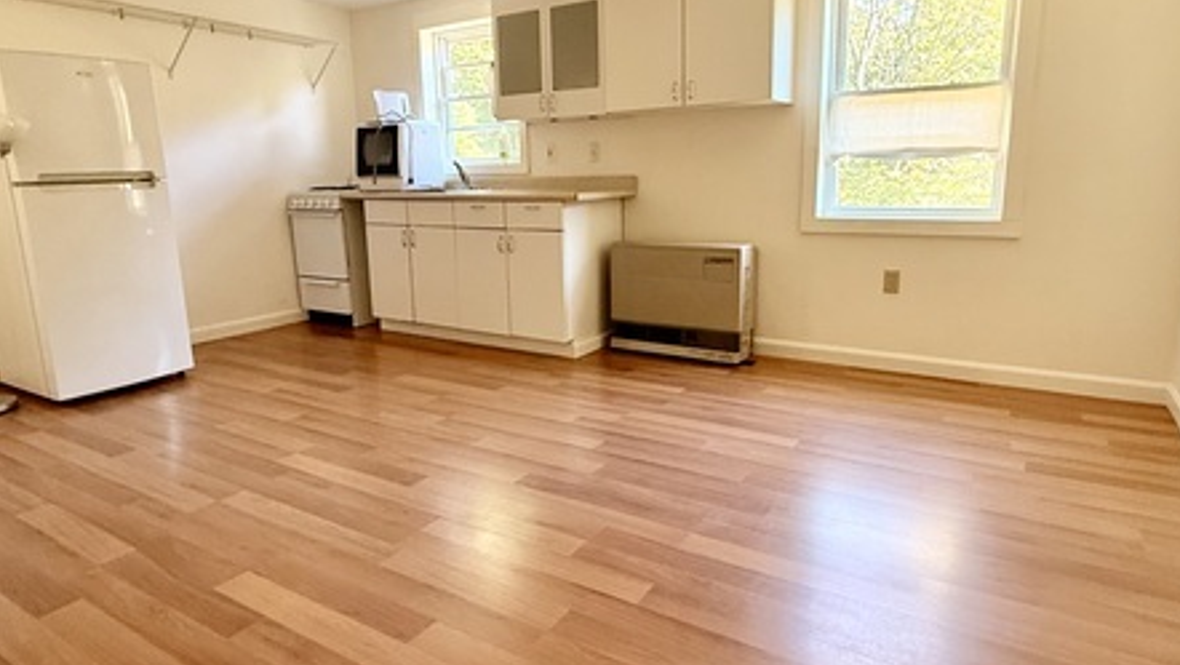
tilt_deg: -10.7
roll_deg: +1.3
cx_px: 589
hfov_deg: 78.7
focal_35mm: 23
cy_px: 307
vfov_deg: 49.5
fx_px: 720
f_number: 2.2
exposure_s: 1/76
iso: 320
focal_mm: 2.22
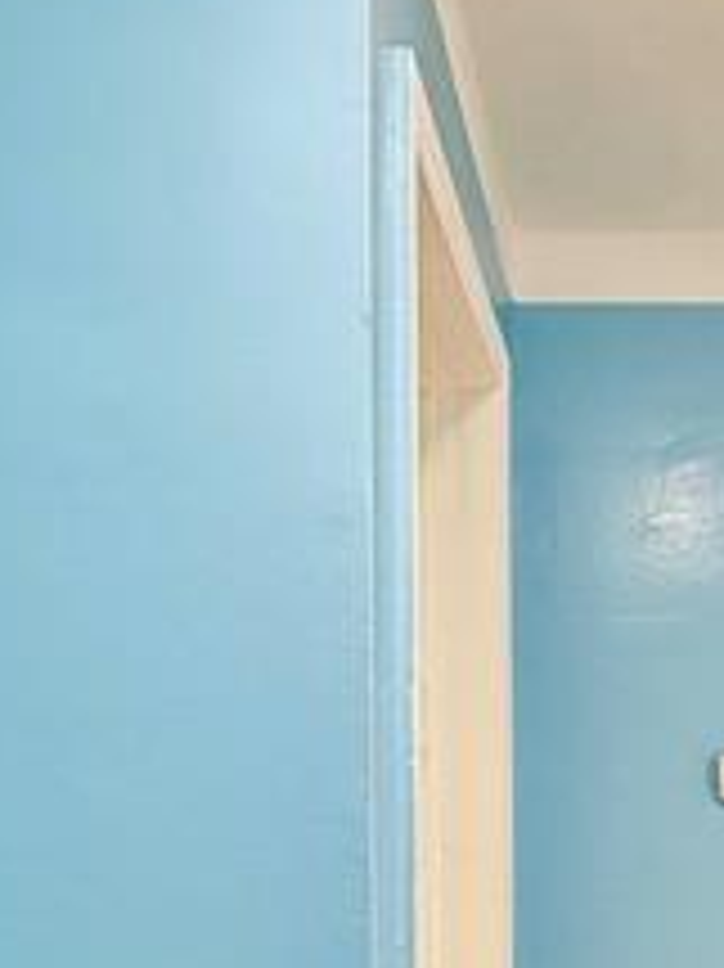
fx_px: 1396
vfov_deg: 35.9
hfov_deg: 27.9
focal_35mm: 50
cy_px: 873
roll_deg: +0.2
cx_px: 666
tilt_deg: -0.1
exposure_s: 1/60
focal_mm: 2.22
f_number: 2.2
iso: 400
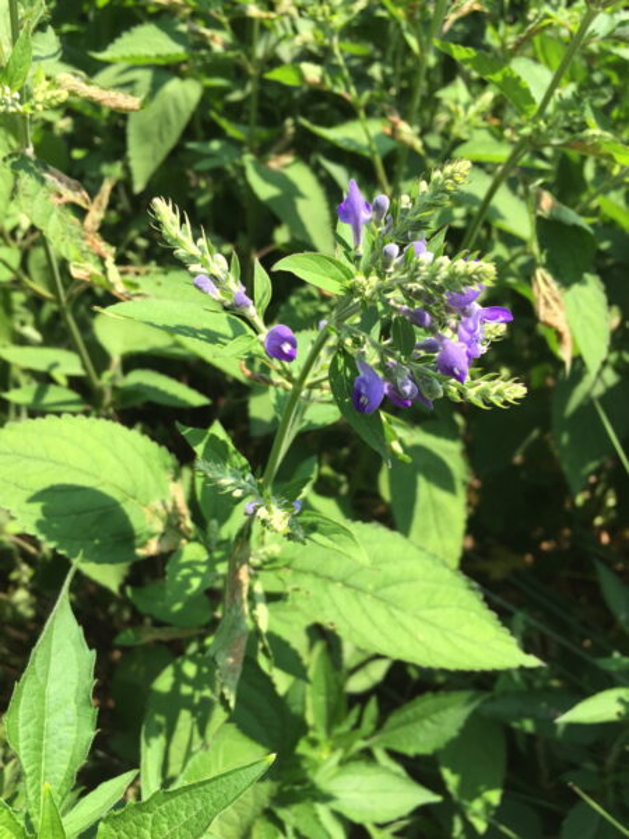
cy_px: 420
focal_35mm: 29
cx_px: 314
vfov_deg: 61.7
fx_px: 703
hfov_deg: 48.2
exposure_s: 1/760
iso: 32
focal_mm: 4.15
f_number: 2.2
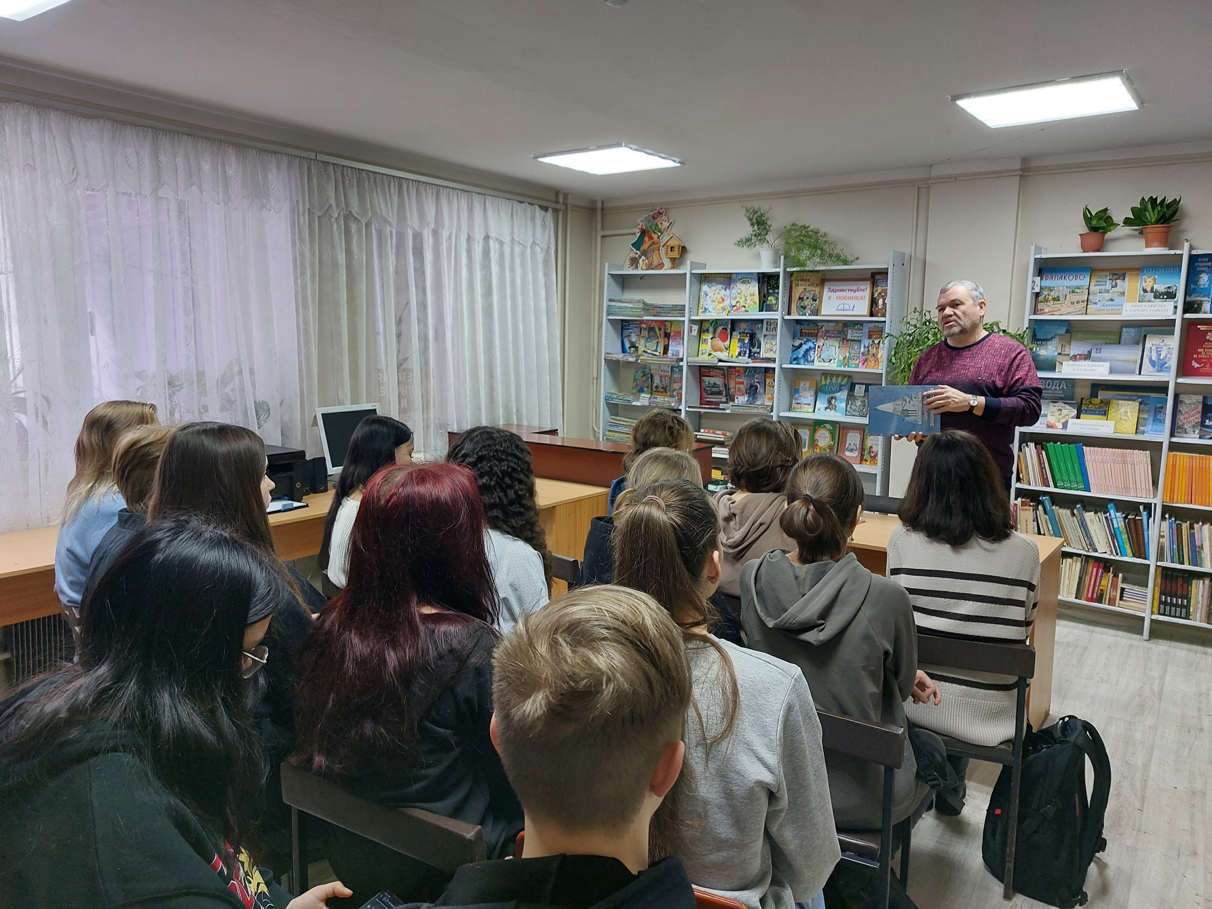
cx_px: 606
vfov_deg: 56.8
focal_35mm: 24
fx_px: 840
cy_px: 454
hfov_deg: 71.6
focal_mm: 5.23
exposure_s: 1/50
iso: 100
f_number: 1.8
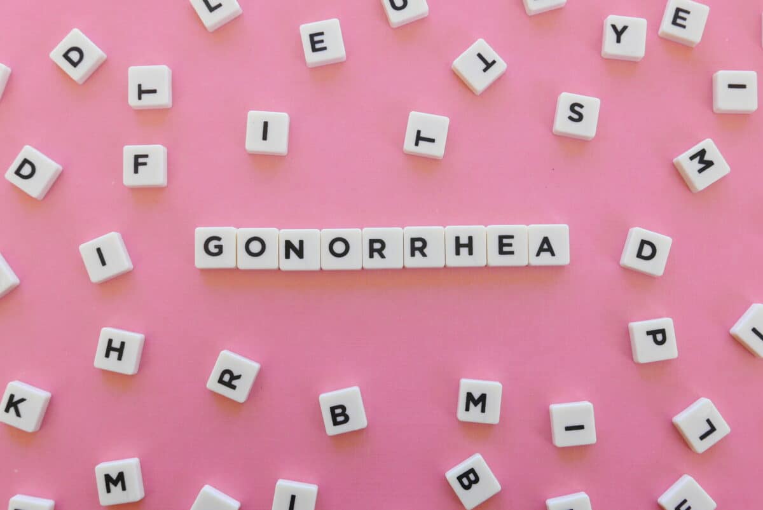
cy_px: 255
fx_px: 912
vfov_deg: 31.2
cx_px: 382
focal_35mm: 43
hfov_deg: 45.4
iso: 200
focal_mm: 19.3
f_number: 5.6
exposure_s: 1/160
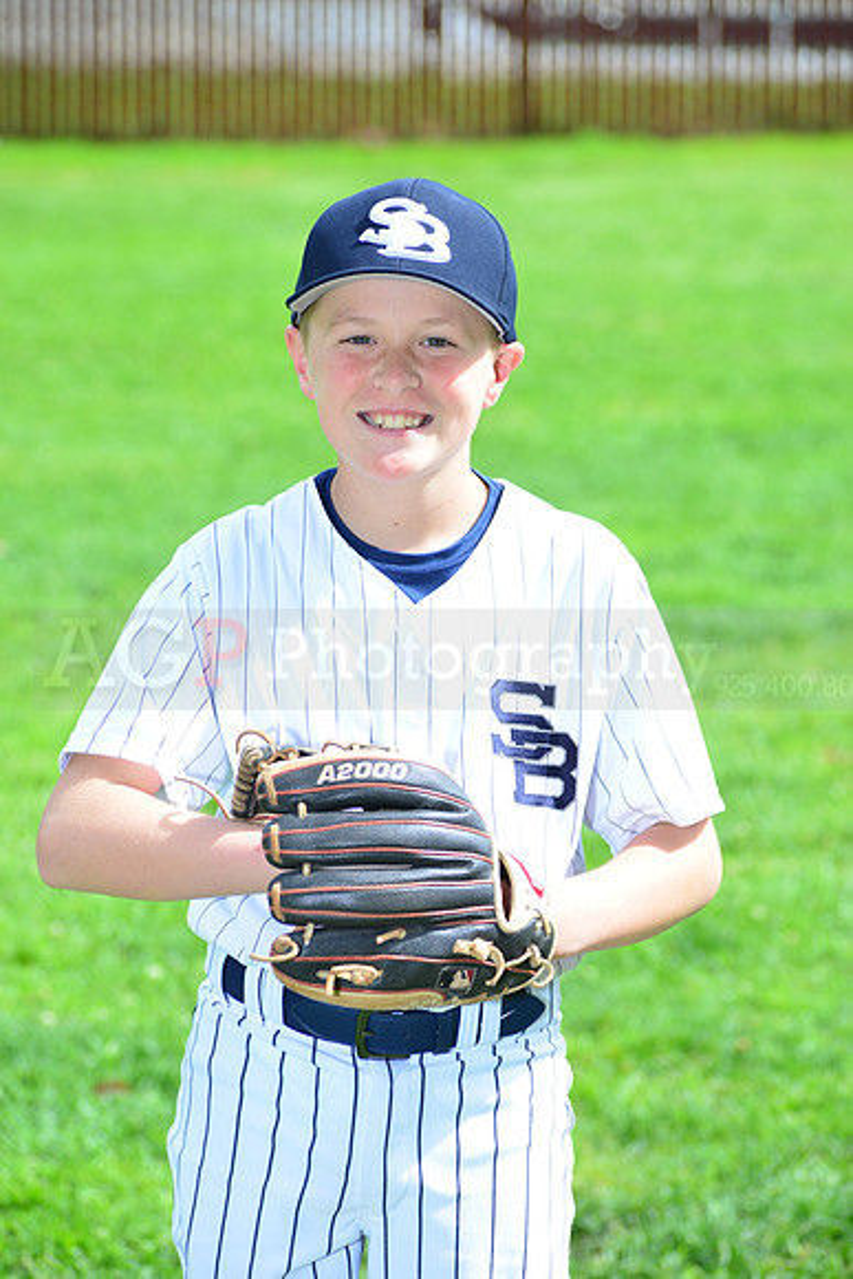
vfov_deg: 14.2
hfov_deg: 9.5
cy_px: 640
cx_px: 426
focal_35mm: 145
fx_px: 5150
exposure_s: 1/200
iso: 200
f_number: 8
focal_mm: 145
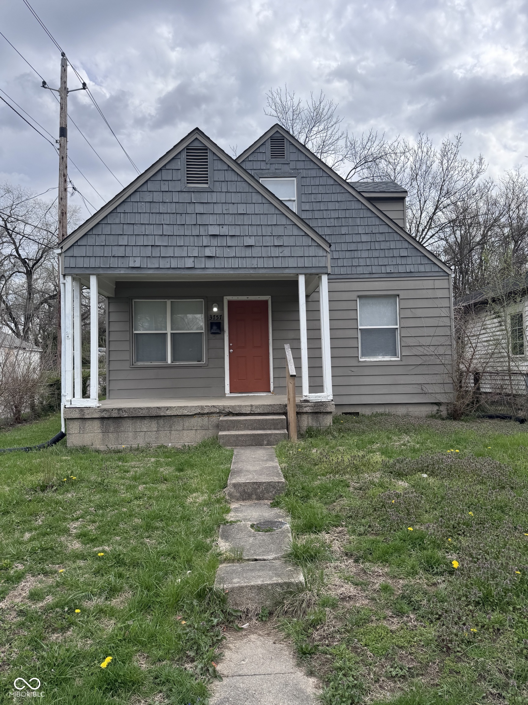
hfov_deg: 56.8
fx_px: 488
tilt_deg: +1.4
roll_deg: +1.6
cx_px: 264
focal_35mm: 24
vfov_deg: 71.6
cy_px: 352
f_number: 1.78
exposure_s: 1/4049
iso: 80
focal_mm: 6.76
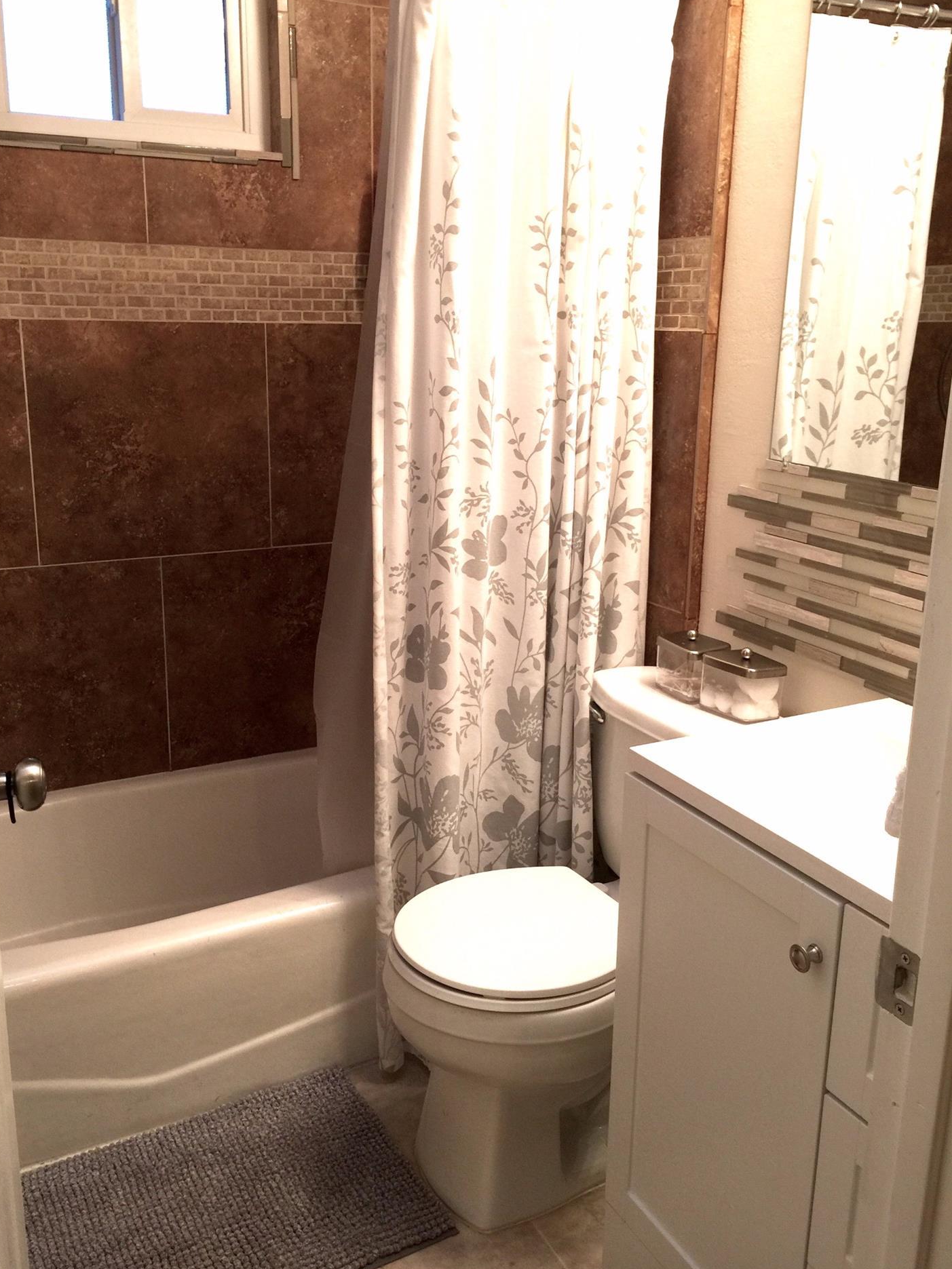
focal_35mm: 31
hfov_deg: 45.4
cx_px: 444
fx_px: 1137
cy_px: 607
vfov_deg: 58.3
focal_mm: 4.15
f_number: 2.2
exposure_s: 1/30
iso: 32
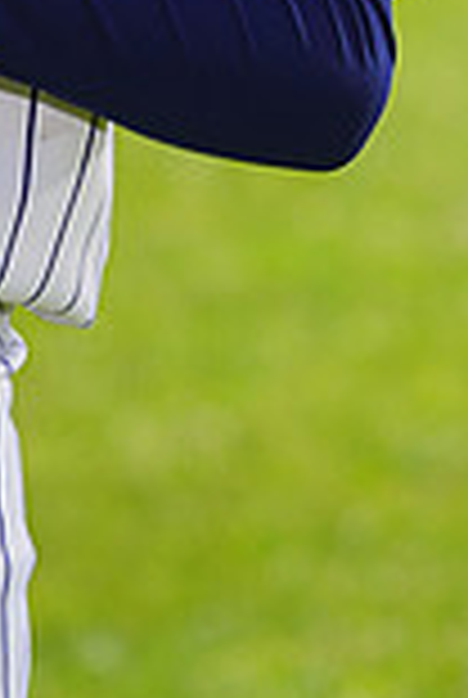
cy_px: -599
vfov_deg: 2.5
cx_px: -385
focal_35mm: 837
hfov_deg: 1.6
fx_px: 16248
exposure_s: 1/250
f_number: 8
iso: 100
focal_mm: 224
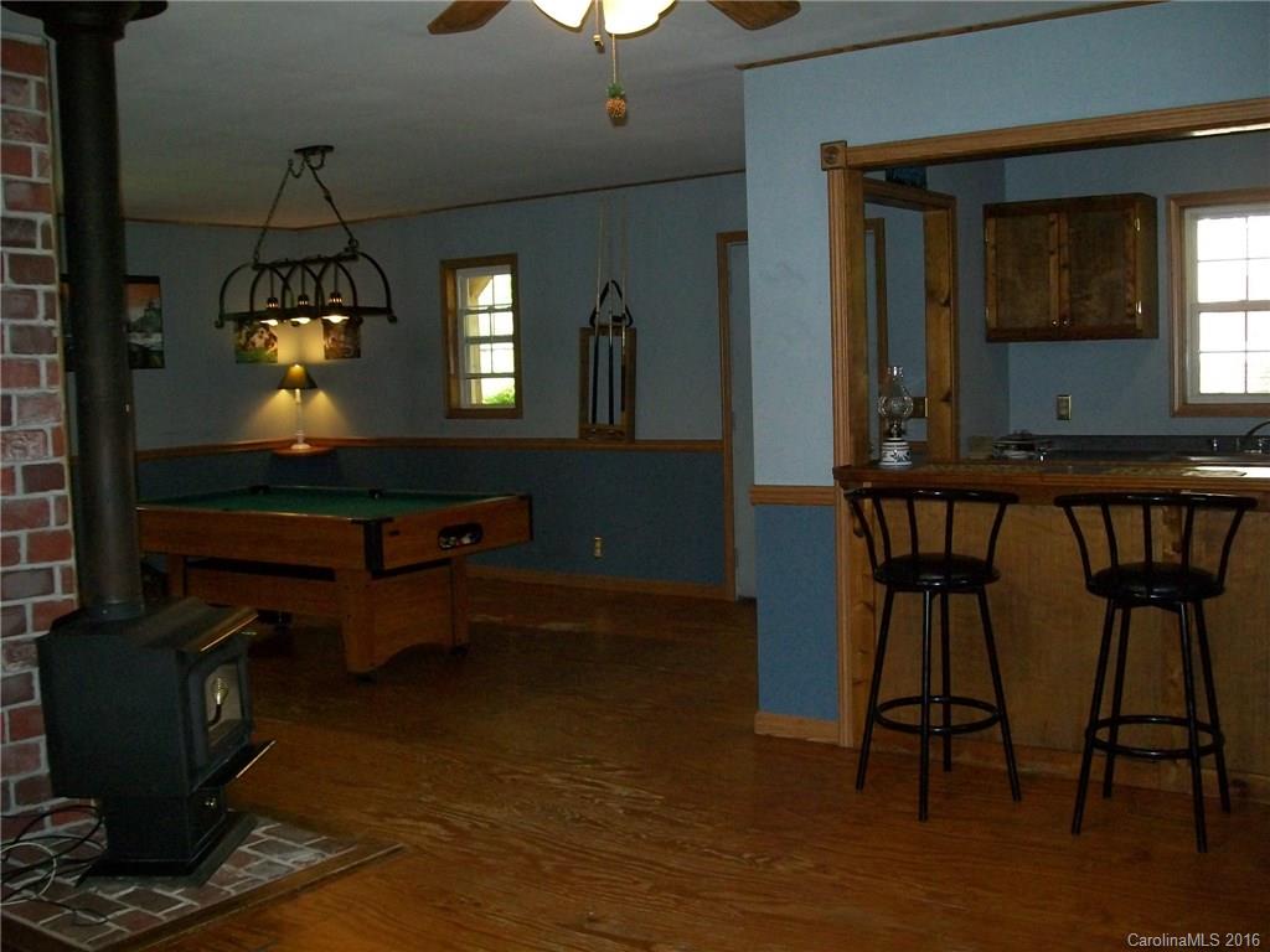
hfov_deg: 51.4
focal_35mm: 36
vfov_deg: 39.7
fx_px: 1321
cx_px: 635
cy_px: 476
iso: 160
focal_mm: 6
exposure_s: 1/60
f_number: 2.7
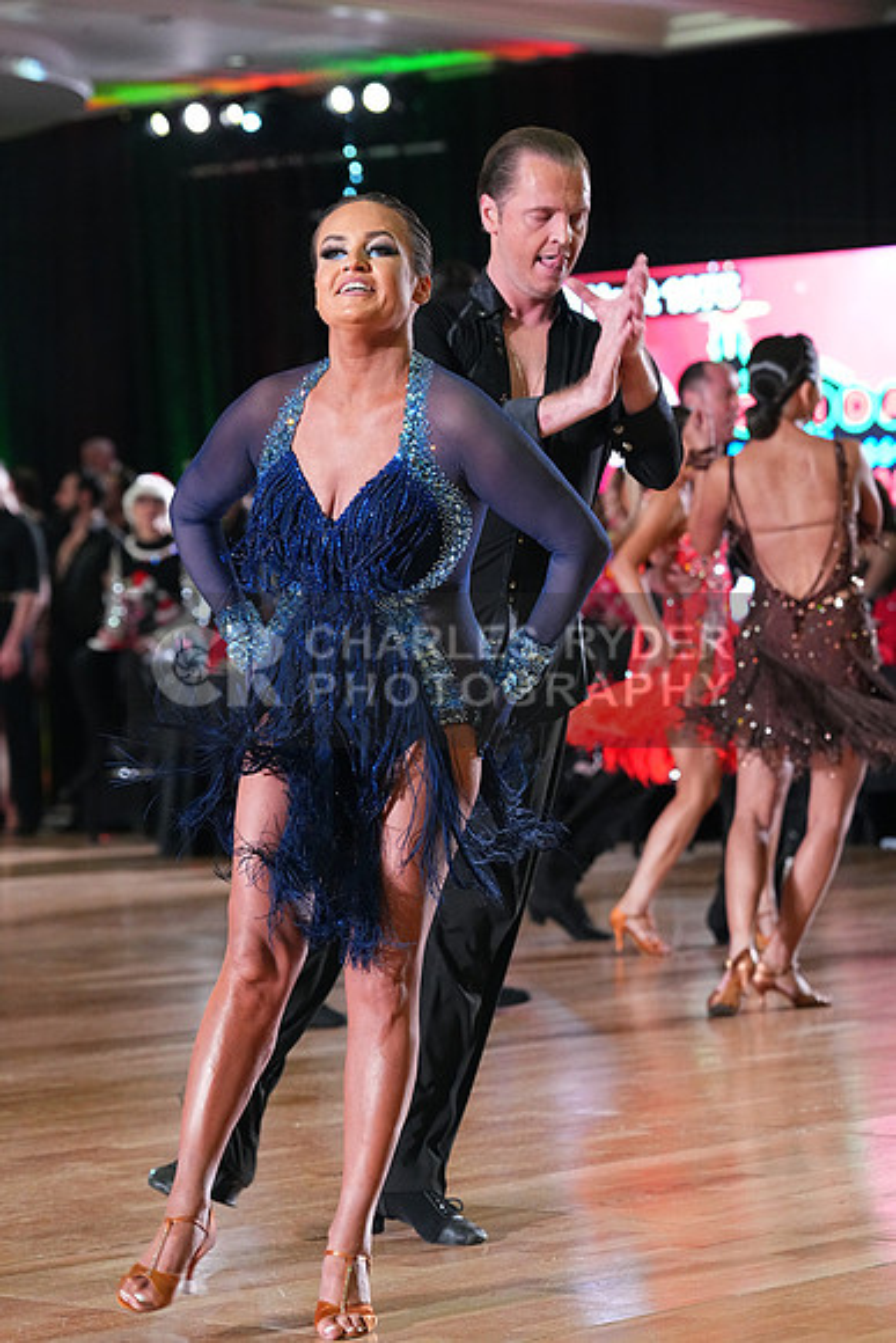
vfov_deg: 17.6
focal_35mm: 116
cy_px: 672
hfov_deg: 11.8
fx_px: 4328
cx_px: 448
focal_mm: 116
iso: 8000
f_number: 5
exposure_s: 1/400
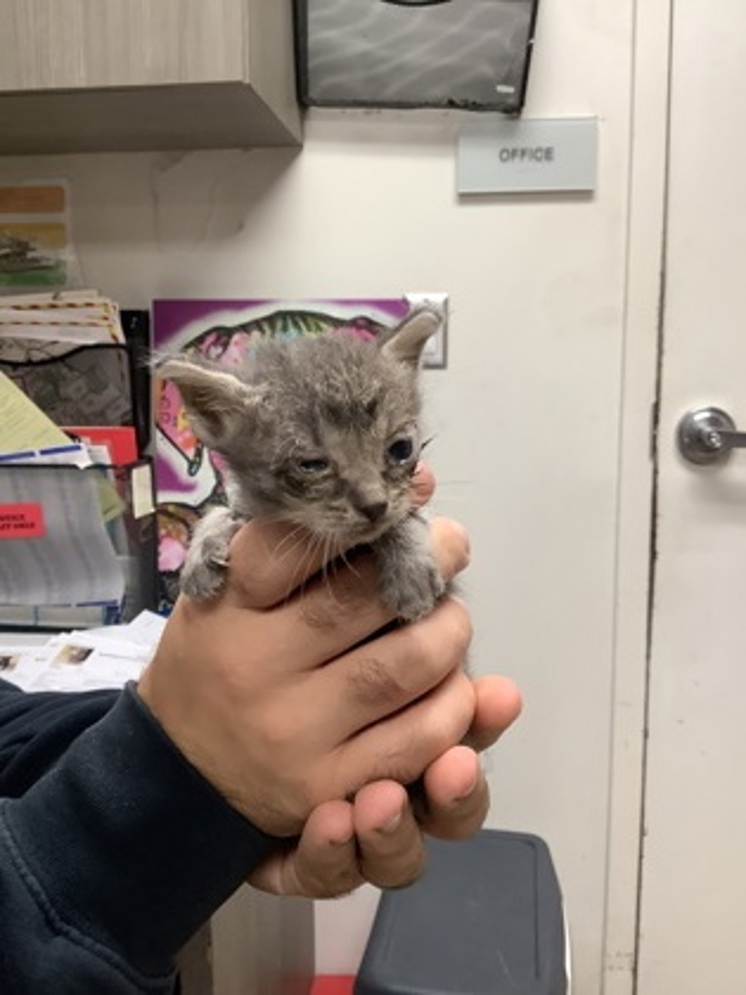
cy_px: 498
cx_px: 373
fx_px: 891
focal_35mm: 31
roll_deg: +0.8
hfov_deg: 45.4
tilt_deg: -7.8
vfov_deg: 58.4
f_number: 2.4
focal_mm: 3.3
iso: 160
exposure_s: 1/60
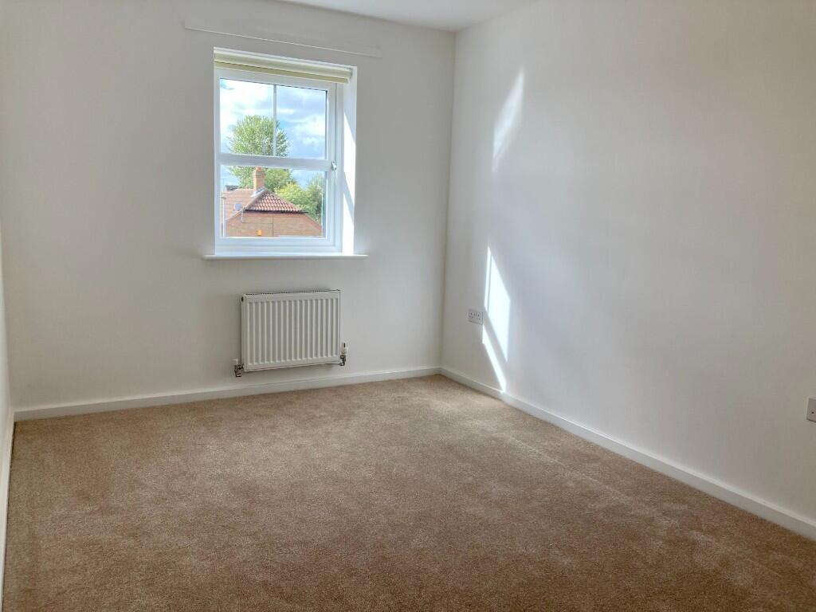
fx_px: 660
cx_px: 408
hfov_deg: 63.4
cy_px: 306
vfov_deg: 49.7
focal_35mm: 28
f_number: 1.8
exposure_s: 1/213
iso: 20
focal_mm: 3.99
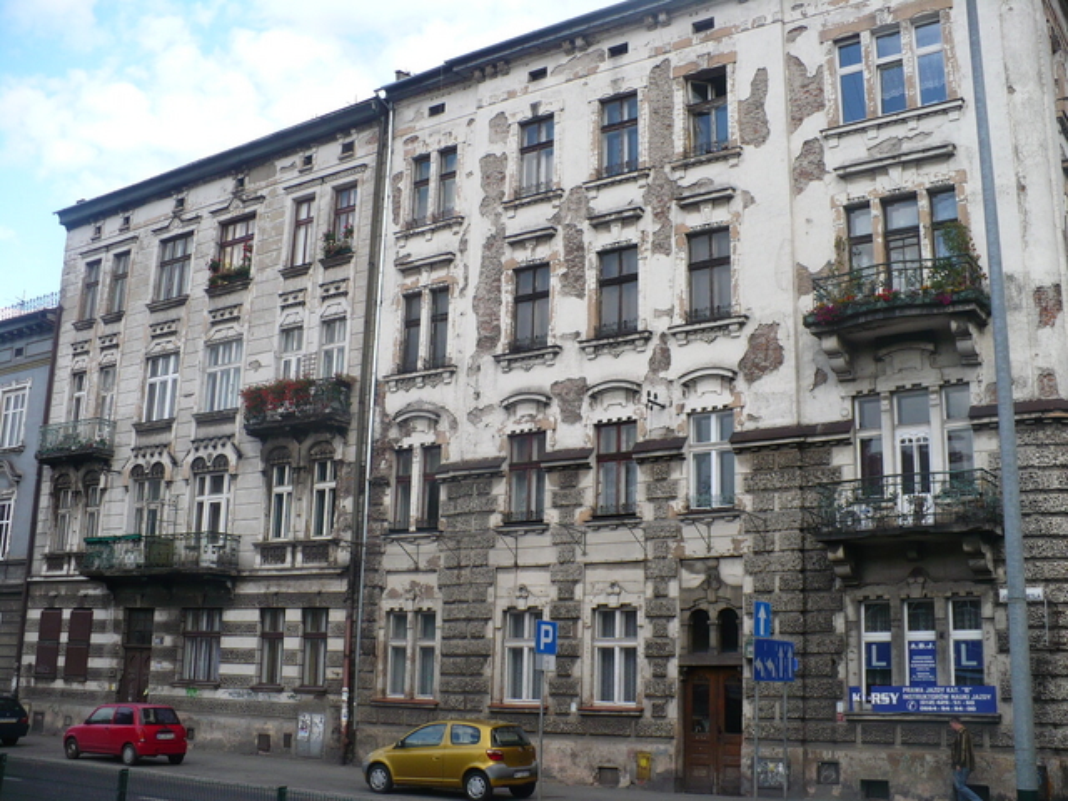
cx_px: 534
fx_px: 1142
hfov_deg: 50.1
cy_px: 400
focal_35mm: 37
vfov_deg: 38.7
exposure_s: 1/500
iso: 100
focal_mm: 6.1
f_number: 2.8
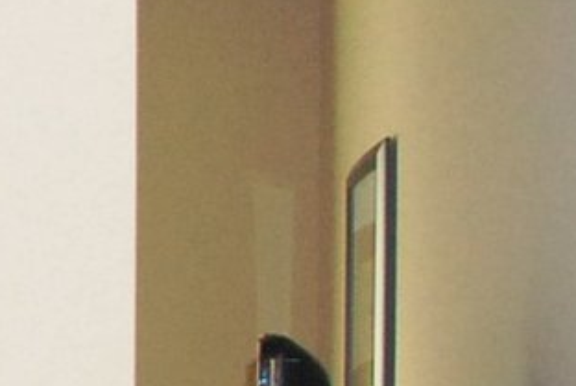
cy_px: 535
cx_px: -1261
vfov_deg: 7.7
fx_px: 2836
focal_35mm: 177
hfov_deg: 9.0
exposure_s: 1/100
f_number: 5.6
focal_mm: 18
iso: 1600
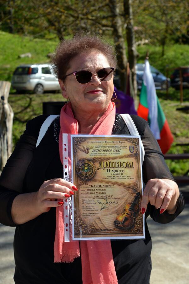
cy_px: 142
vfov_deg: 24.8
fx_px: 646
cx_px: 94
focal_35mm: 82
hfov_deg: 16.7
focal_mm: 82
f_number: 5.6
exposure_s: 1/125
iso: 110
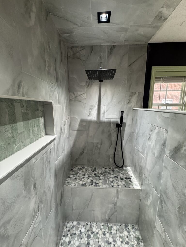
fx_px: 100
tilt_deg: -7.5
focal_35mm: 14
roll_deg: +0.4
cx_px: 93
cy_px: 124
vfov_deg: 102.1
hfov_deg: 85.7
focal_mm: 2.22
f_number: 2.2
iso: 160
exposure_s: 1/60
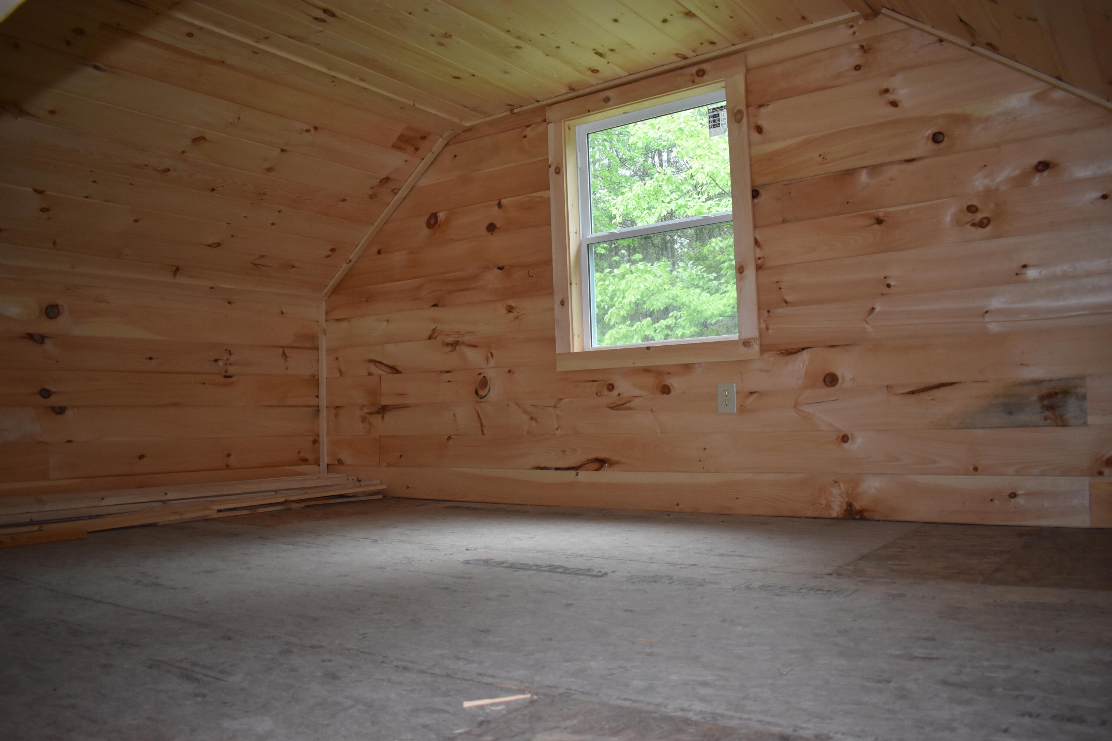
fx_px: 834
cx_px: 556
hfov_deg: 67.4
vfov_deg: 47.9
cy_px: 370
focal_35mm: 27
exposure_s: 1/125
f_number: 4
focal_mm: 18
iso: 1000
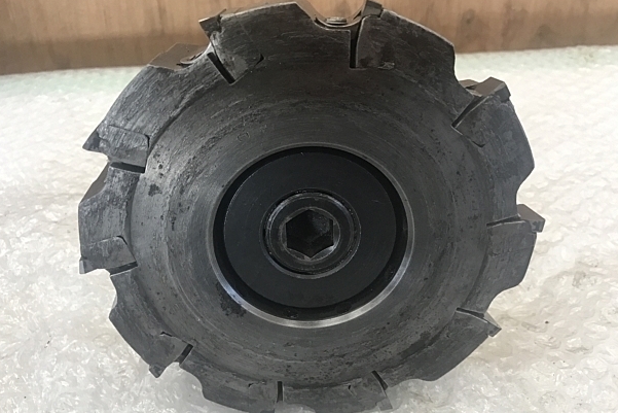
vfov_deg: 42.3
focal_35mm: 31
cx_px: 299
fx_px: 532
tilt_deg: -40.7
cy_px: 226
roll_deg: +1.0
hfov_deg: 60.3
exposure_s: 1/30
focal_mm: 3.99
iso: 32
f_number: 1.8
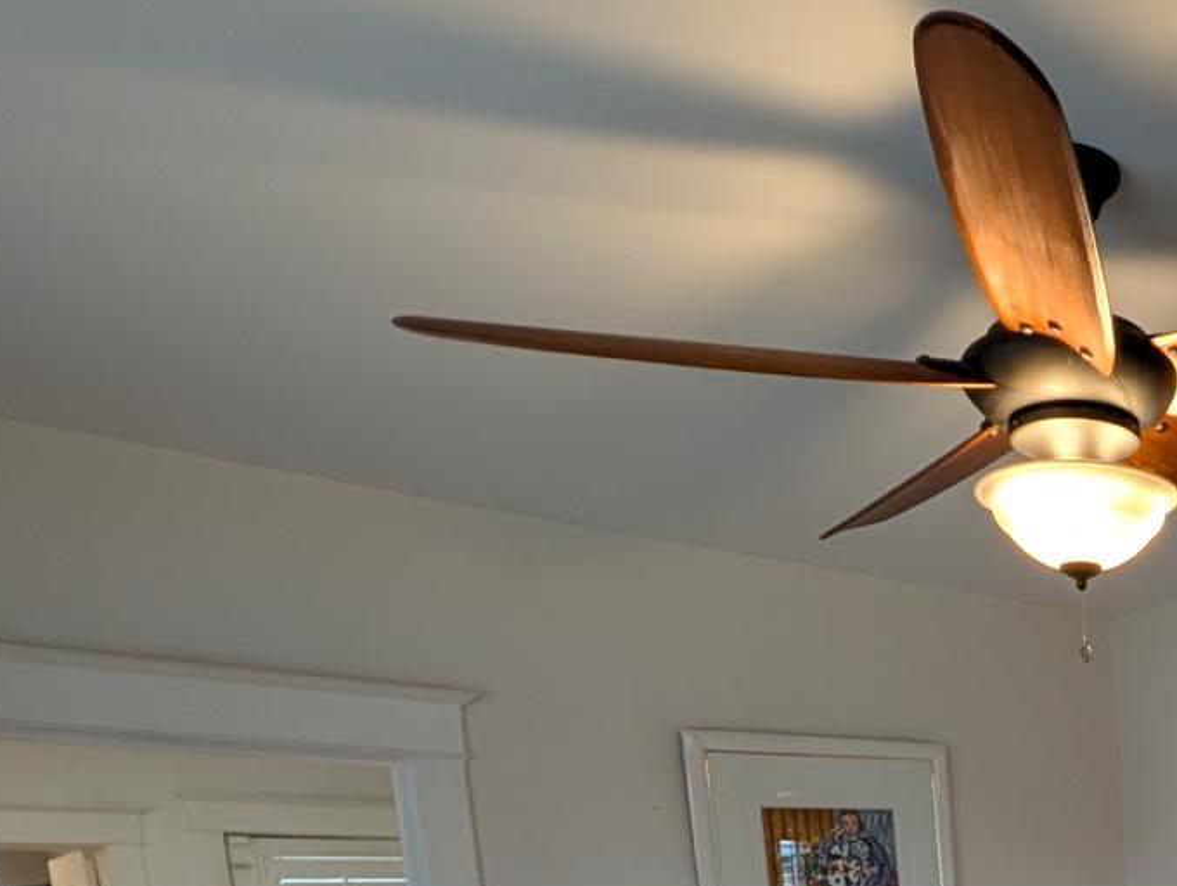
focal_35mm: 39
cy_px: 1189
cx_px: 1310
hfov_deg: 38.9
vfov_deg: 29.0
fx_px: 1328
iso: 61
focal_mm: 1.95
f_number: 2.2
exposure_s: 1/40
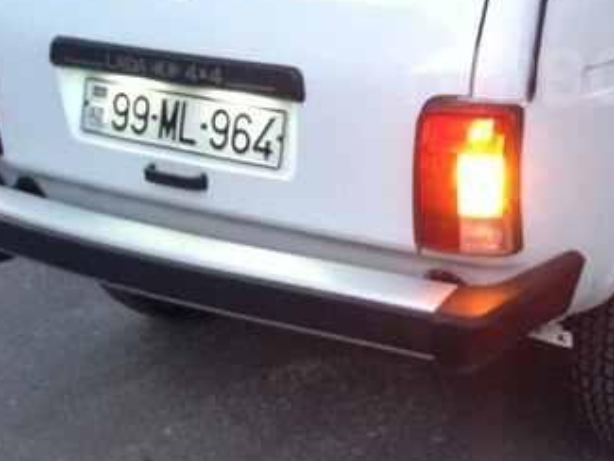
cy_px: 77
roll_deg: -2.3
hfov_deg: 27.6
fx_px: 1189
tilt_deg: -8.4
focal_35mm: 67
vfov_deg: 21.6
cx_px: 582
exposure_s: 1/20
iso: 200
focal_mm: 4.12
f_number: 2.4
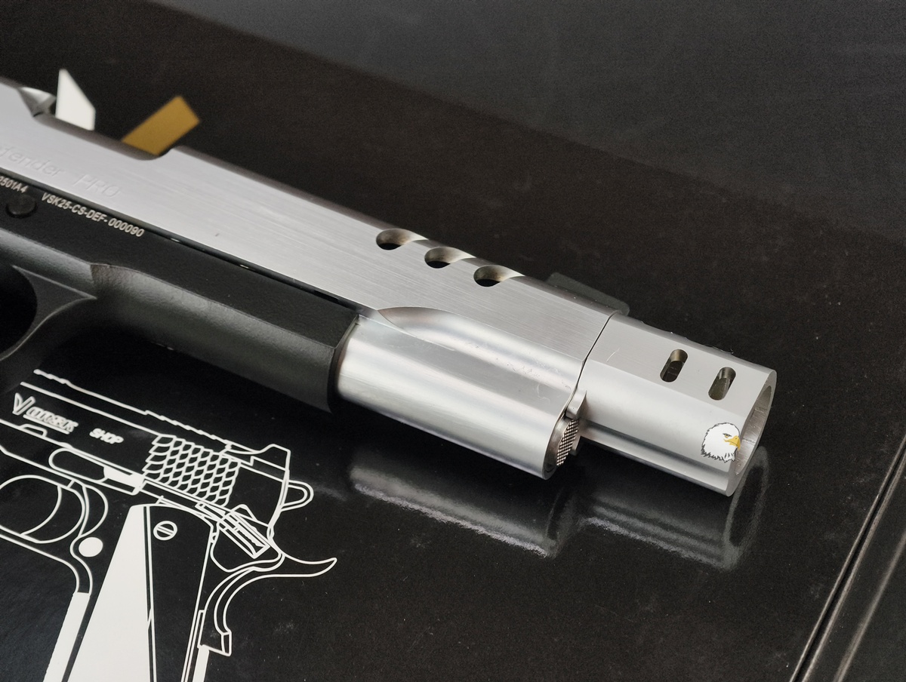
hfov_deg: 23.0
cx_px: 453
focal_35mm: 85
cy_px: 341
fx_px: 2228
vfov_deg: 17.4
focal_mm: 22.48
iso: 579
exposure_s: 1/30
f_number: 2.67
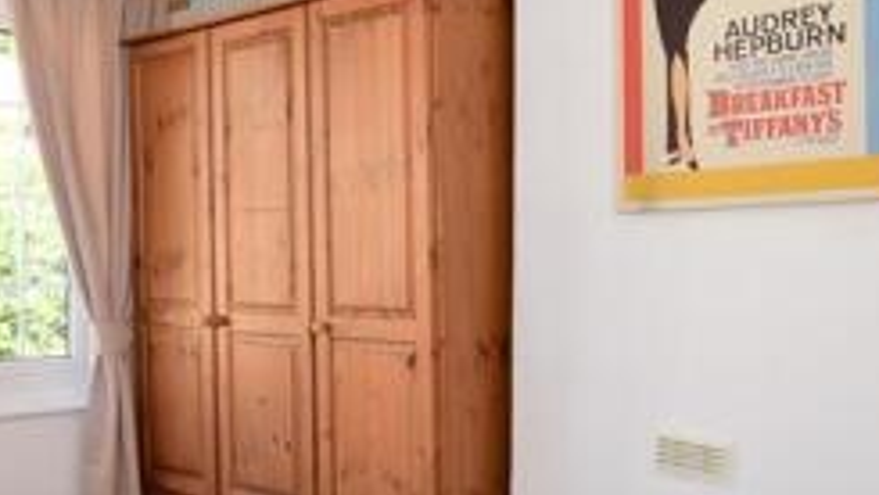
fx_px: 979
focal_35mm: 42
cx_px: 100
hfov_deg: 44.3
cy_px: 249
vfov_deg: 28.4
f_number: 5.6
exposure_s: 1/80
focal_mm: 10
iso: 400
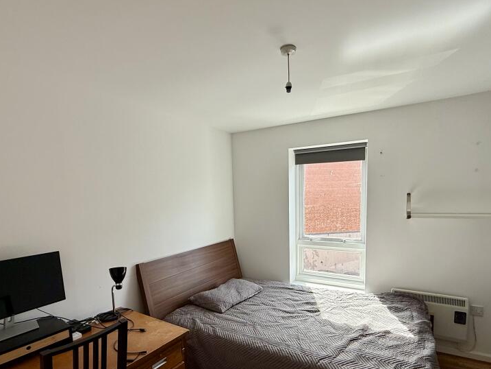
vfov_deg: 65.3
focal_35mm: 20
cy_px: 224
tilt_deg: -6.2
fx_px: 284
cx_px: 248
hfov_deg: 81.7
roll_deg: +1.8
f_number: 2.2
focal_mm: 2.22
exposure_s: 1/209
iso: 50
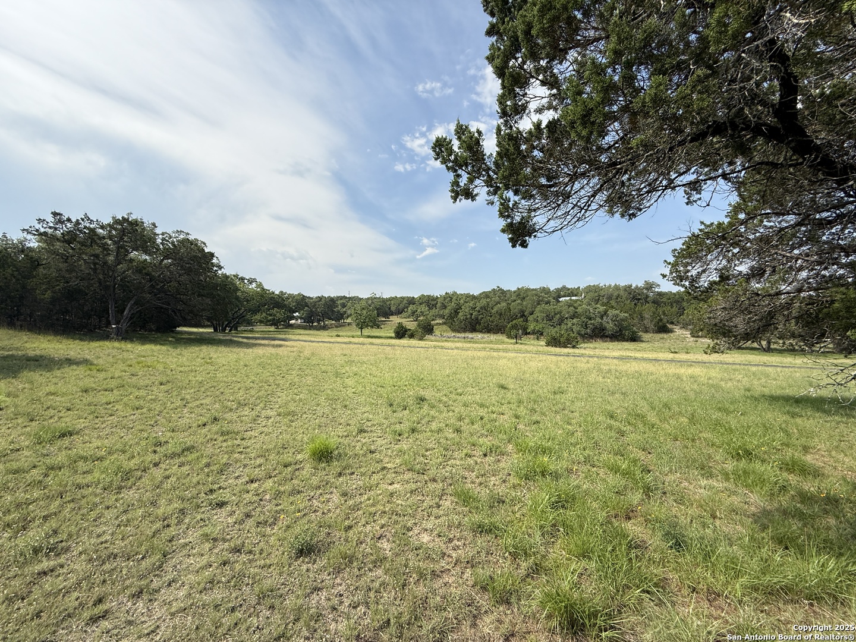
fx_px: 346
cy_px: 321
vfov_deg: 85.7
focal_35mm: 14
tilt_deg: +1.7
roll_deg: +0.2
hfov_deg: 102.1
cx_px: 428
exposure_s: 1/2237
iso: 50
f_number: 2.2
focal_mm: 2.22
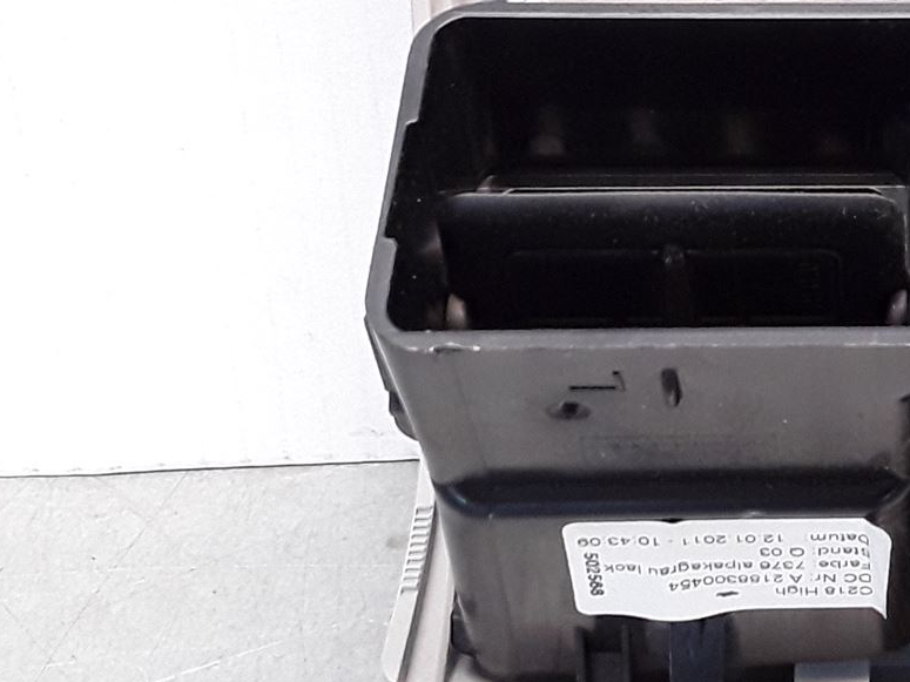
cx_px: 952
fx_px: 1945
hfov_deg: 24.8
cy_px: 122
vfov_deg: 19.7
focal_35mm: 74
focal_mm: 2.91
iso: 100
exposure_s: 1/100
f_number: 1.9
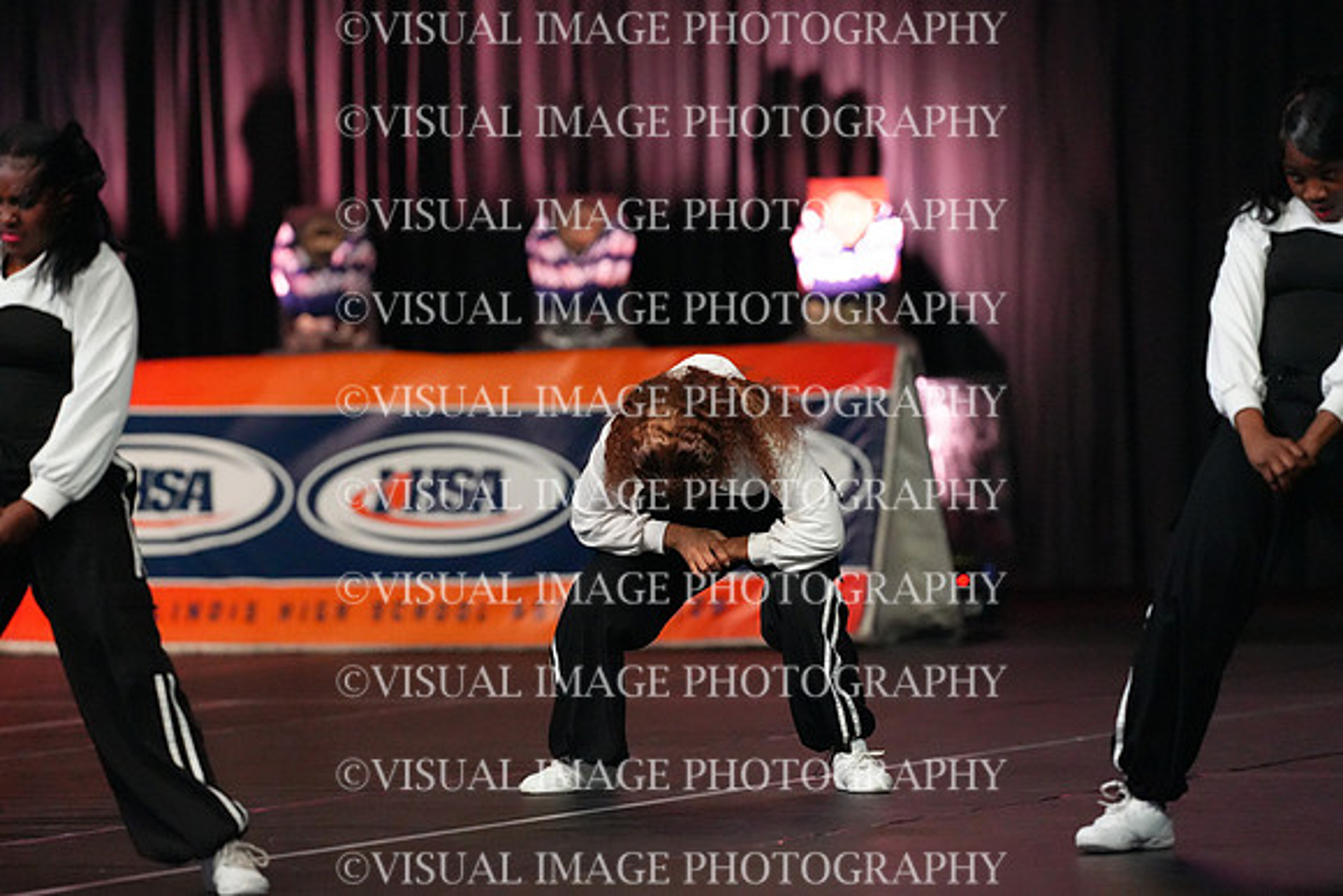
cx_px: 672
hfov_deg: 6.9
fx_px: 11194
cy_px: 448
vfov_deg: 4.6
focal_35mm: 300
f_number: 3.5
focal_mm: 300
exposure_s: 1/1250
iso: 16000
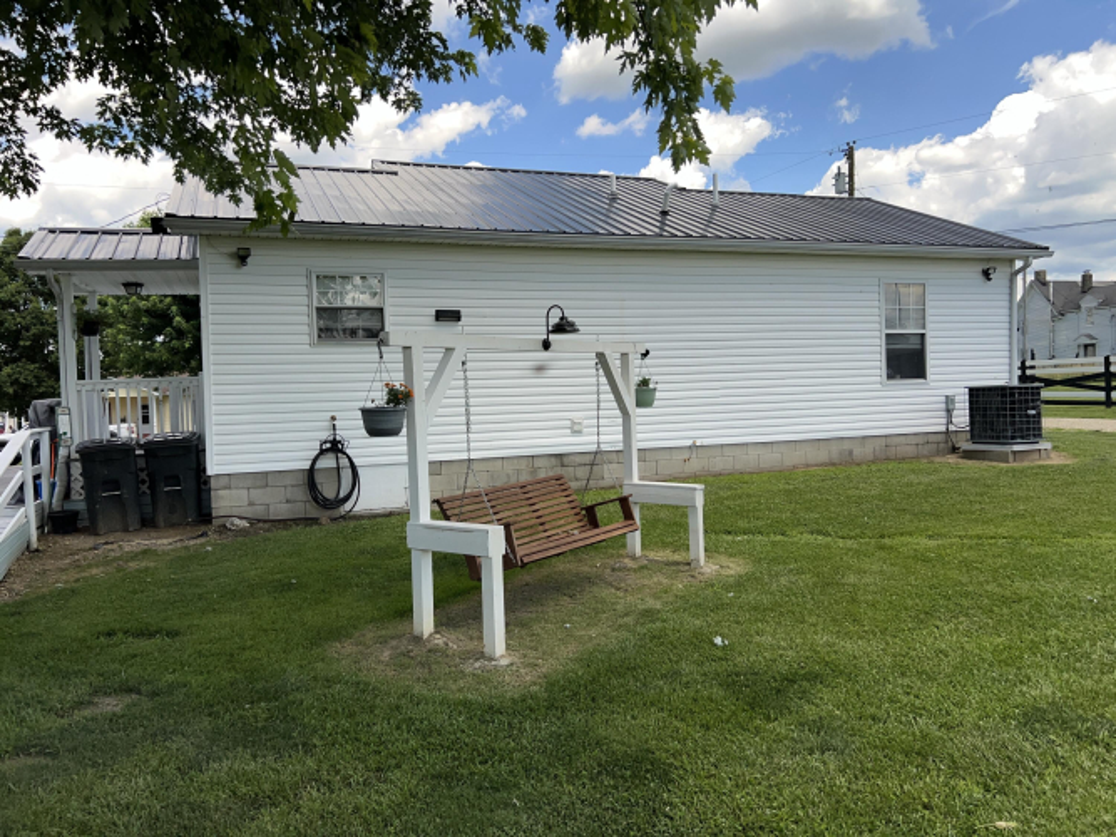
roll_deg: +1.4
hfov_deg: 67.3
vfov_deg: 53.0
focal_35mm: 26
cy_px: 418
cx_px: 558
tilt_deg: -1.3
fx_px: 838
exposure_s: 1/3165
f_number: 1.5
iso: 32
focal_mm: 5.7
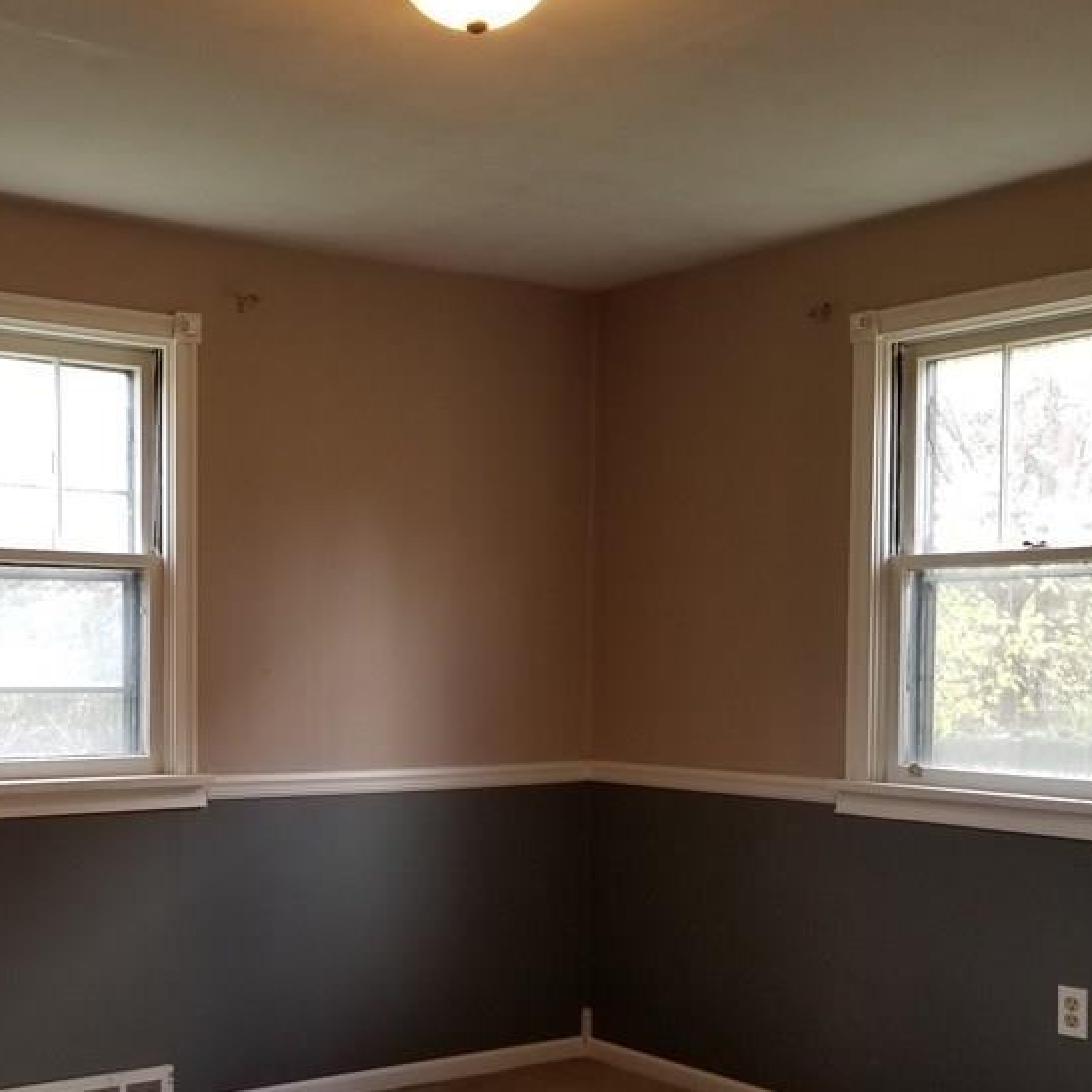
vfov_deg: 38.8
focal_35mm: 43
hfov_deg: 37.8
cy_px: 713
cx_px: 228
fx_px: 1535
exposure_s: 1/60
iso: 64
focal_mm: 4.3
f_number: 1.7
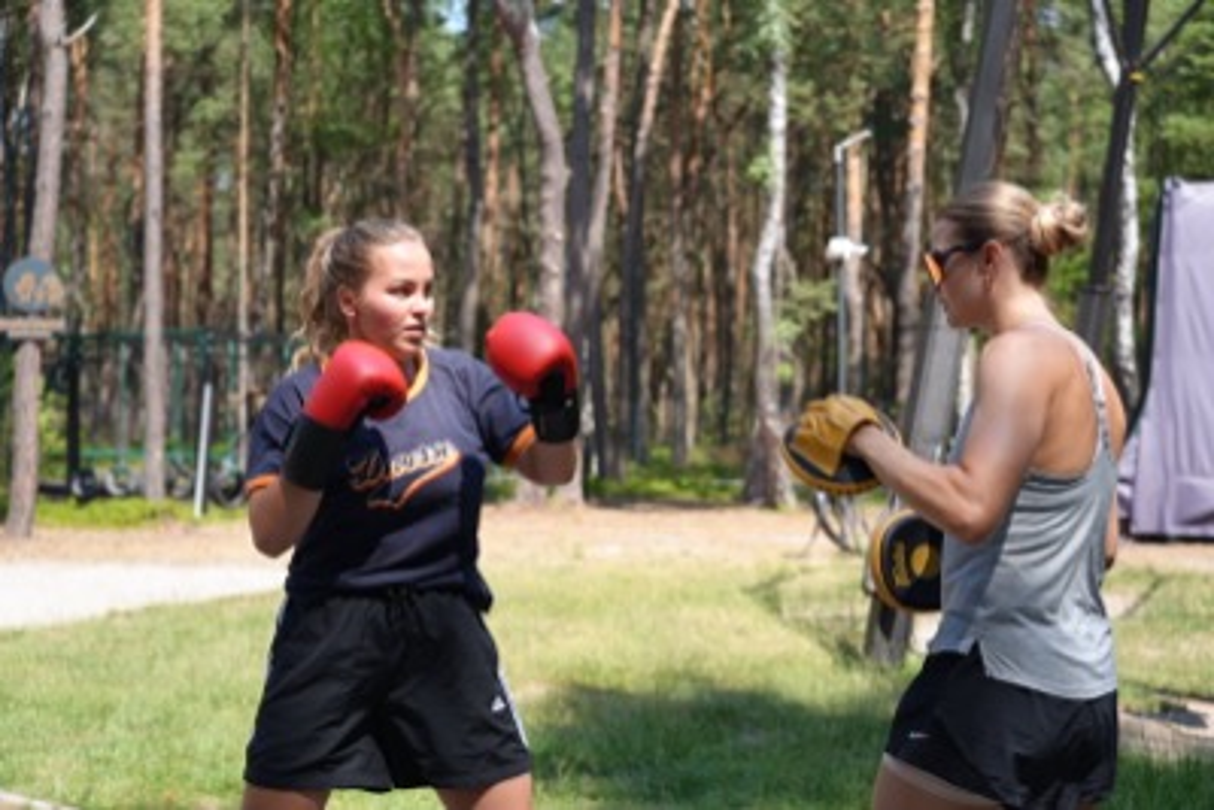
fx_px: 1956
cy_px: 405
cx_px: 607
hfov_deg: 34.5
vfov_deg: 23.4
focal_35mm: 58
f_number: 4.5
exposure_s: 1/250
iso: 100
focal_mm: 58
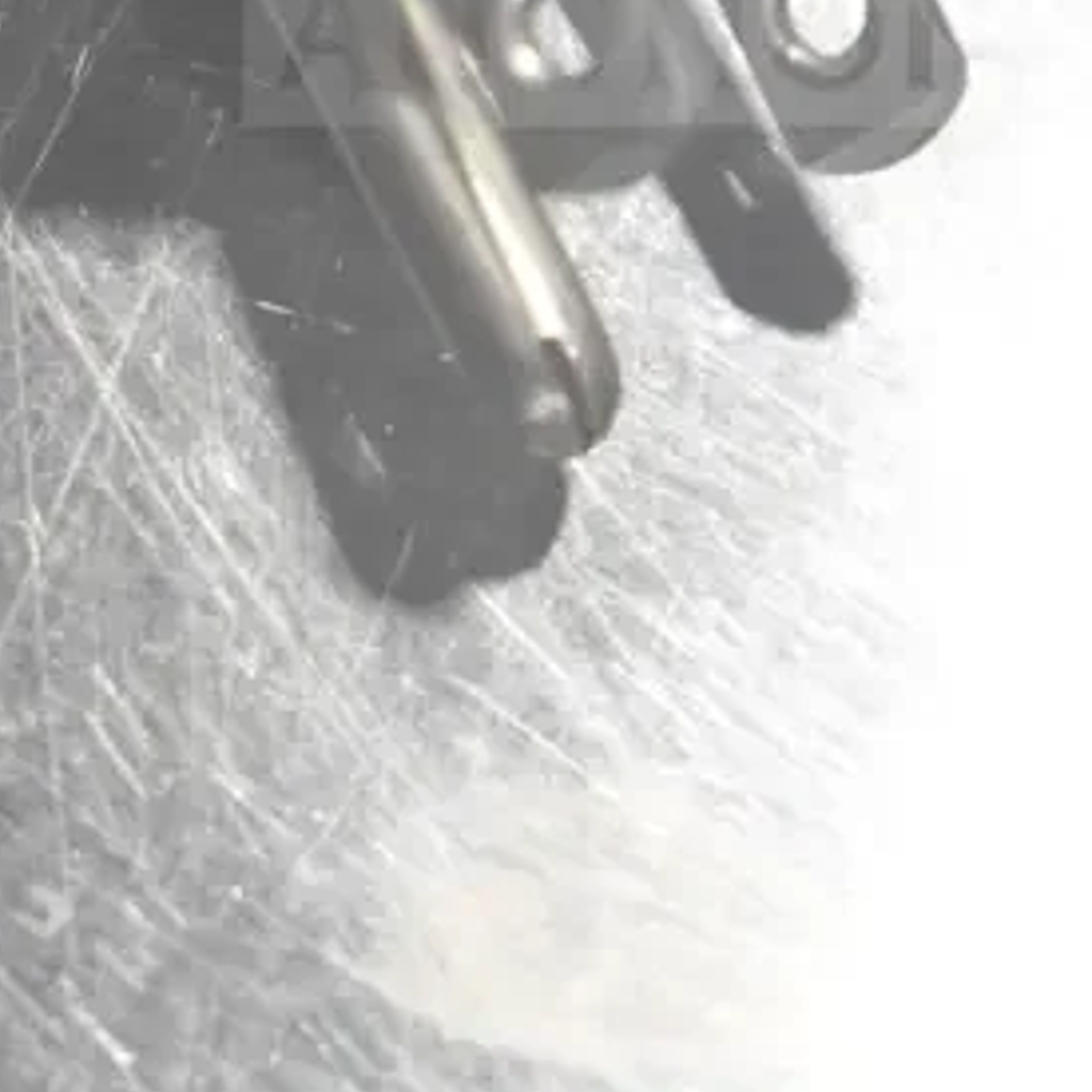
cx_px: 687
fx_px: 8331
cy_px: -191
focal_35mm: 233
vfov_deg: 7.4
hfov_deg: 7.5
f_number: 6.3
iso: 1600
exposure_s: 1/160
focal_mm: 55
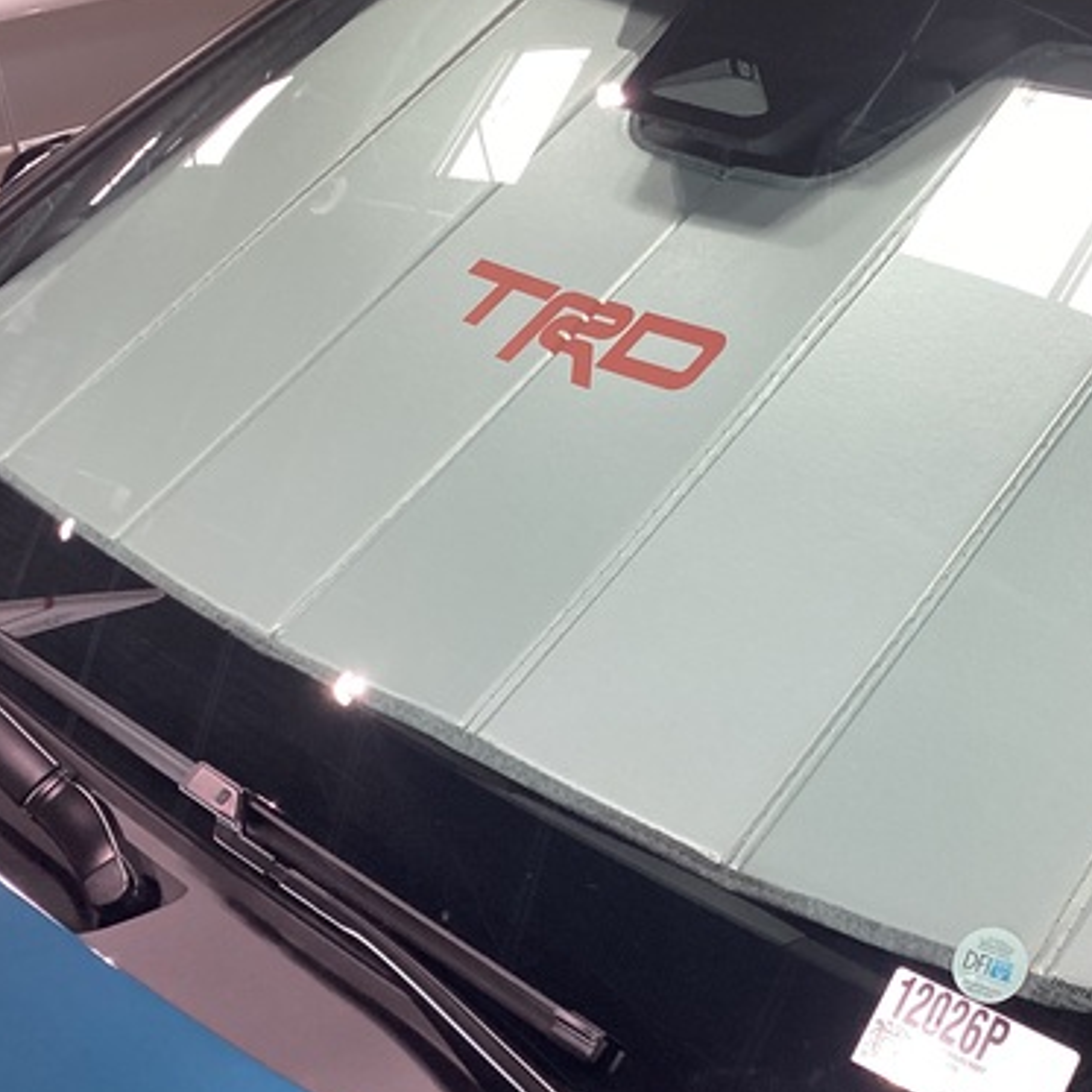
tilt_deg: -32.1
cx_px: 852
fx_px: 1677
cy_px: 571
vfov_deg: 36.1
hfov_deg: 35.1
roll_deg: +0.7
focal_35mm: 47
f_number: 2.4
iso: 100
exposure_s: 1/60
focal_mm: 3.3
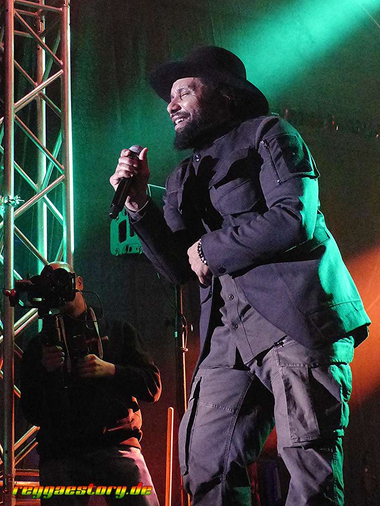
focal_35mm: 61
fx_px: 893
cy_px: 253
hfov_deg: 24.0
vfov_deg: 31.7
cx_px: 190
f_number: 2.8
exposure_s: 1/125
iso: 1600
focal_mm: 10.9
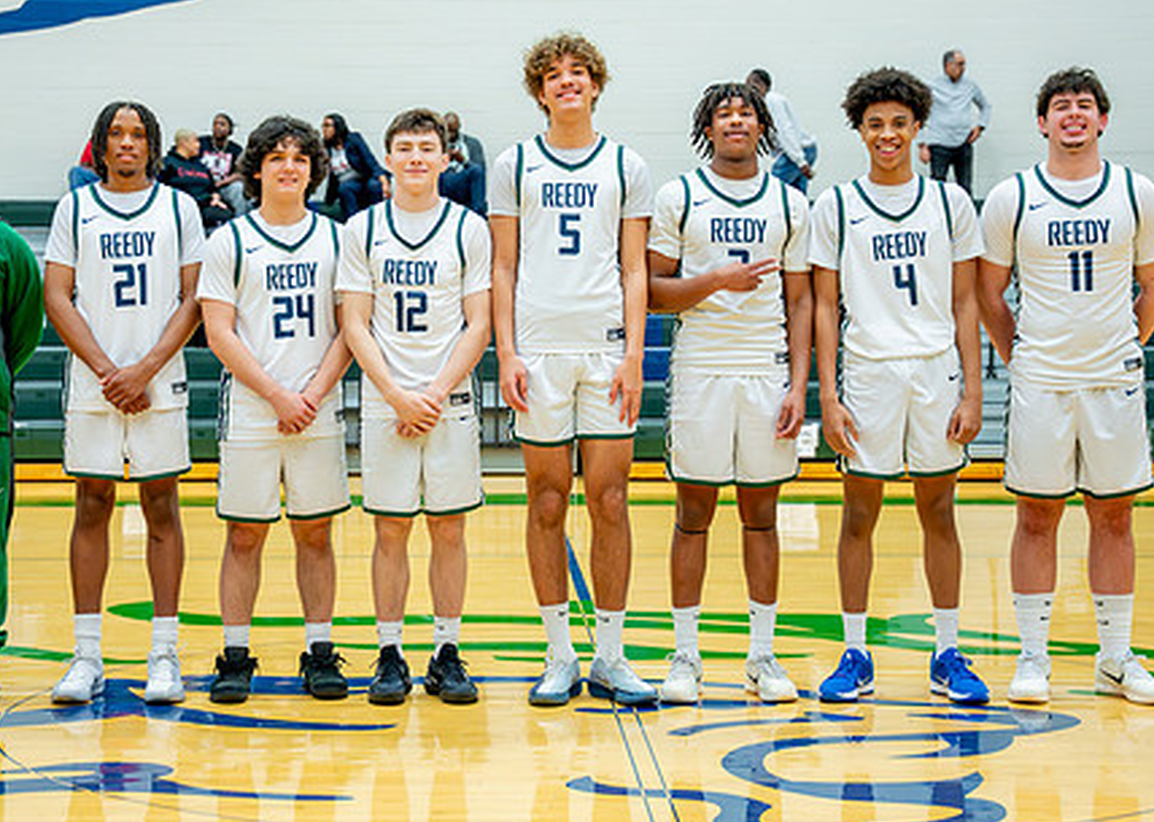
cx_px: 475
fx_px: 2358
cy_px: 343
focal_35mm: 72
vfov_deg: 19.8
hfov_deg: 27.5
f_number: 2.8
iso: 3200
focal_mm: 46.5
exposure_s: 1/500
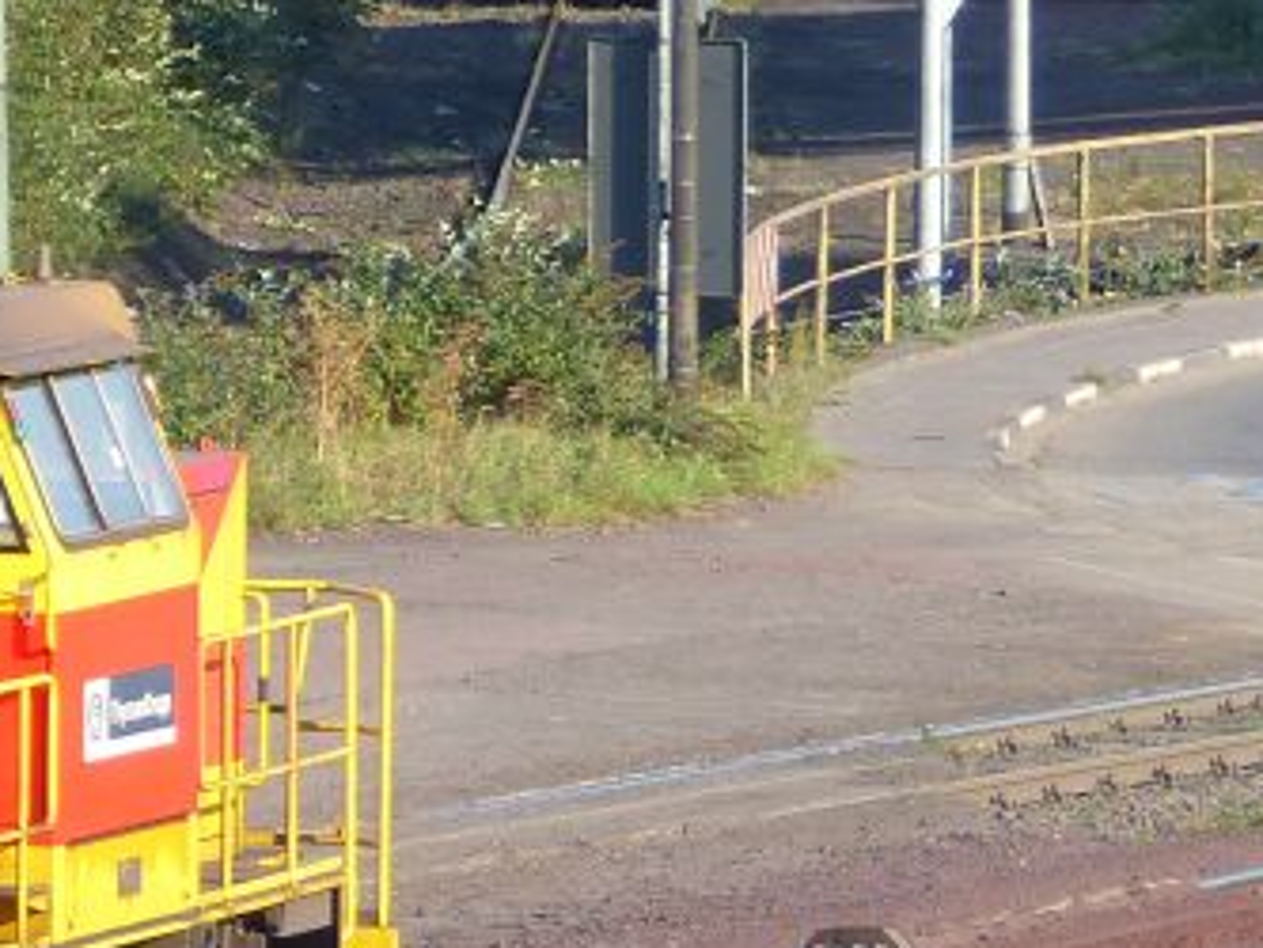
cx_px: -785
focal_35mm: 681
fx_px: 24856
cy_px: 853
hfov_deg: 2.9
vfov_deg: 2.2
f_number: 2.8
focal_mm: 34
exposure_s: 1/640
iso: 100
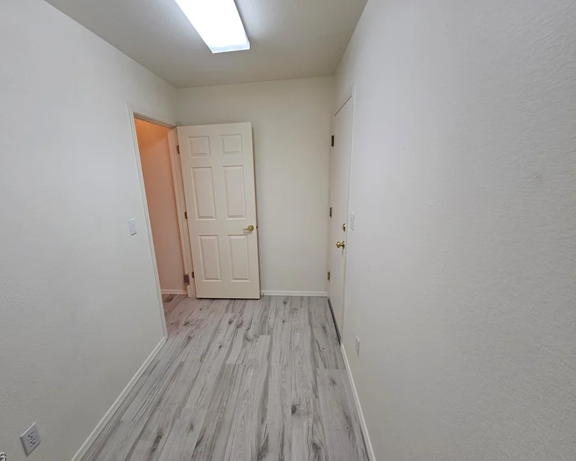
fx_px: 239
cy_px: 233
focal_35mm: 14
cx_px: 261
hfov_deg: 100.4
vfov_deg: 88.0
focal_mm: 2.2
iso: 80
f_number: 2.2
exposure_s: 1/60
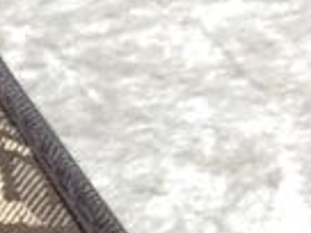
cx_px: -752
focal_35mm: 257
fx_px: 2309
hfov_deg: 6.7
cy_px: 289
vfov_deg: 5.8
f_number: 2.4
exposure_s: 1/24
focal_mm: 4.28
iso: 64
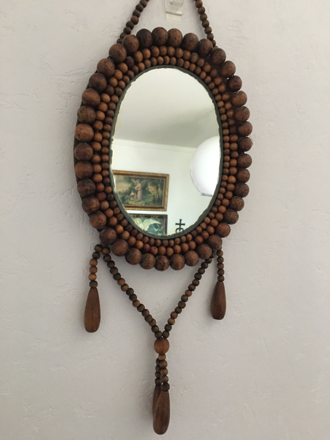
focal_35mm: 29
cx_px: 165
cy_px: 220
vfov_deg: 61.7
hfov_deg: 48.2
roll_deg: -3.3
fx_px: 369
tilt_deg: -0.4
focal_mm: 4.15
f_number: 2.2
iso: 125
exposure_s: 1/8
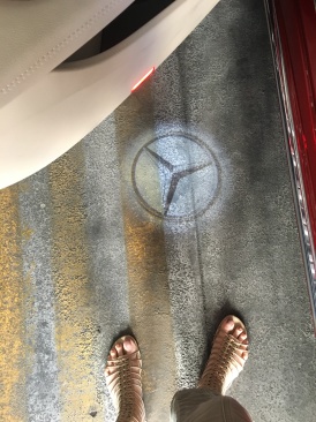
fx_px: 353
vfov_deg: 61.7
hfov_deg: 48.2
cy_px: 211
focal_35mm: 29
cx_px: 158
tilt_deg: -80.3
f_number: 2.2
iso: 160
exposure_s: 1/30
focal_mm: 4.15
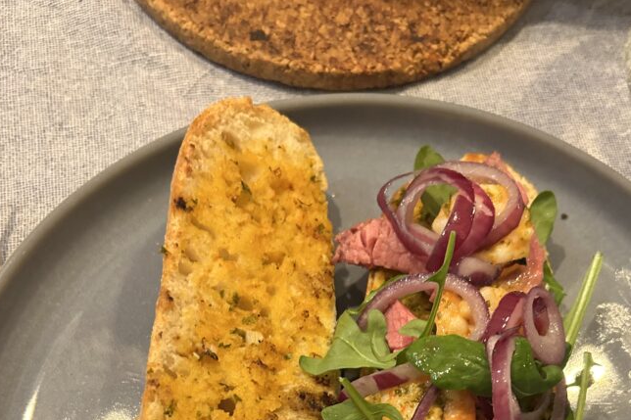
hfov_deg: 45.3
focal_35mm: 43
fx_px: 753
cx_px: 366
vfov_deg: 28.2
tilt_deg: -71.7
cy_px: 469
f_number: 1.5
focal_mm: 5.7
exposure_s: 1/53
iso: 500
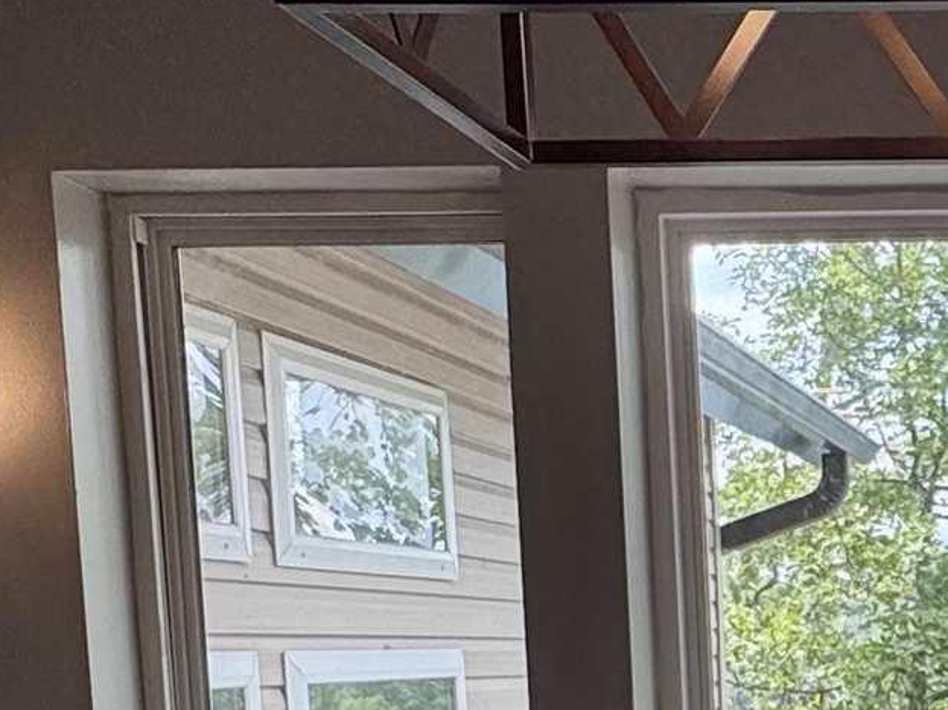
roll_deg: +0.8
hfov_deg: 24.5
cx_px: 1245
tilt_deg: -7.6
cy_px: 870
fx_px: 1889
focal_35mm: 69
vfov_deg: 19.9
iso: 40
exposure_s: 1/244
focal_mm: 2.22
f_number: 2.2
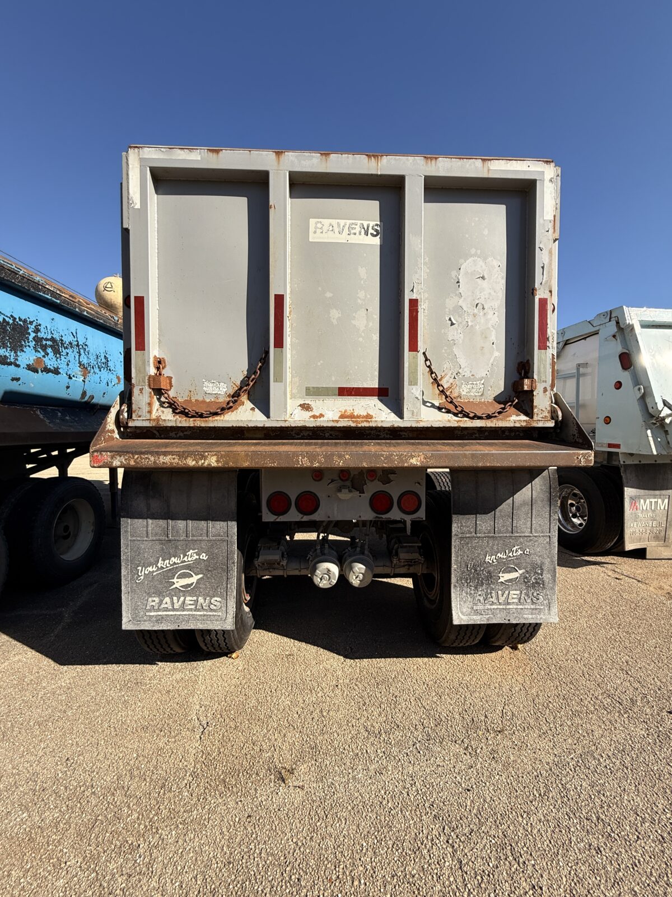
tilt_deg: -2.1
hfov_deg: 85.7
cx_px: 336
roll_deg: -0.1
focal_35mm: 14
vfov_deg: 102.1
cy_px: 448
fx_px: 362
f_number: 2.2
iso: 50
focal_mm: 2.22
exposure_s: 1/1656
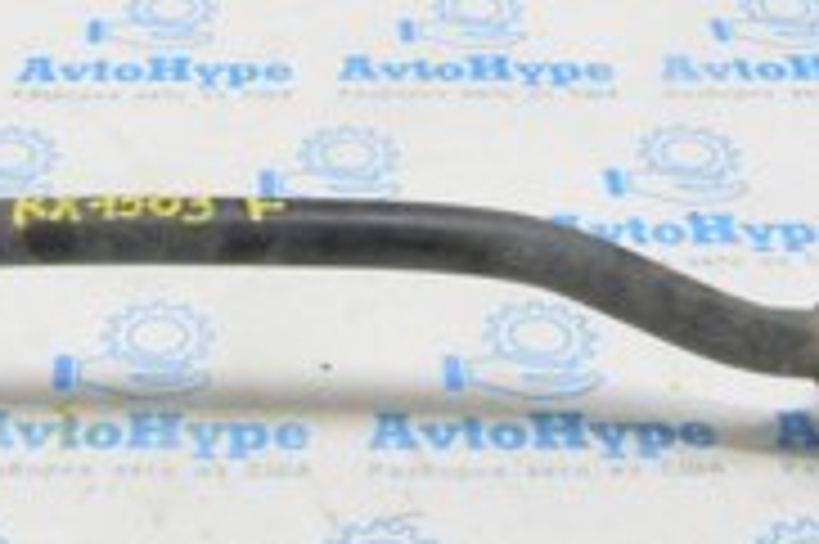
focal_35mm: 95
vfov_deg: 14.1
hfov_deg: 21.3
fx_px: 2159
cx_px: 194
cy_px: -52
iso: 6400
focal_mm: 18
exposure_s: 1/15
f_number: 20
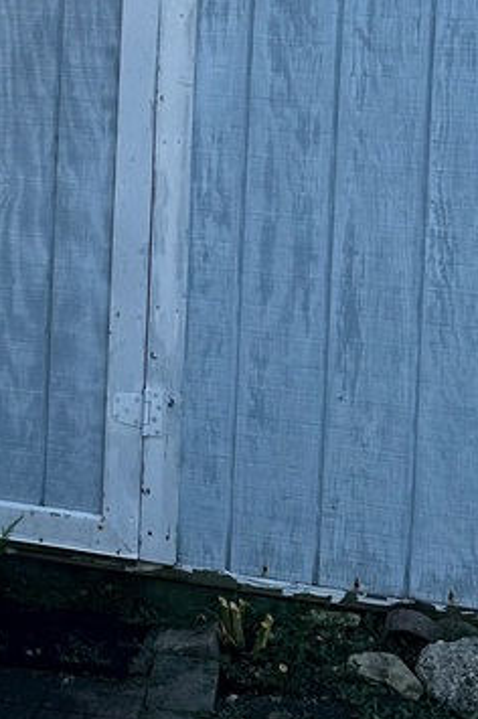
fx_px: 1517
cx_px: 4
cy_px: 38
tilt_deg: -2.4
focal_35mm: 76
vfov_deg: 25.6
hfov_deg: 17.5
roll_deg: -0.6
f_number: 1.78
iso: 80
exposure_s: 1/1495
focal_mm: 6.86
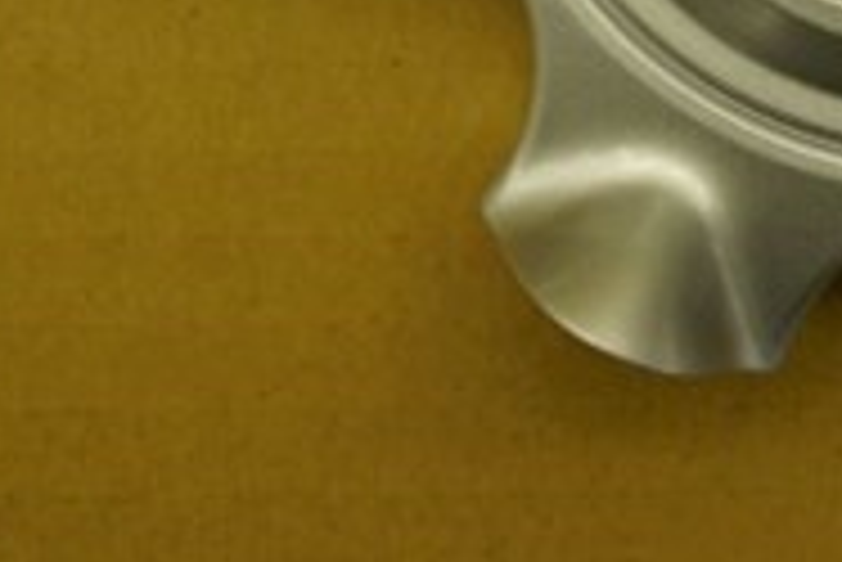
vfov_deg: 10.7
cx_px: 950
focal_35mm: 123
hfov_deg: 16.1
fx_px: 2879
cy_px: -306
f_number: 4
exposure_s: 1/80
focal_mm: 24
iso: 400
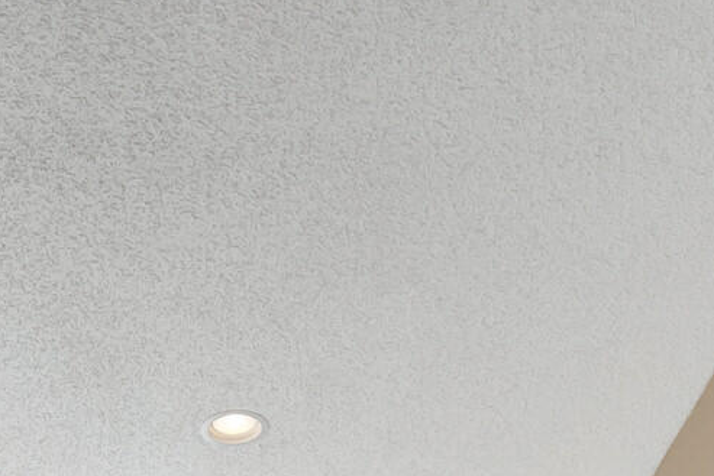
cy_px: 955
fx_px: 1508
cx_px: 171
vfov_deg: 14.7
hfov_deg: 26.3
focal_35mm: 76
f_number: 8
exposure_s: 1/30
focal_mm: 10
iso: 500
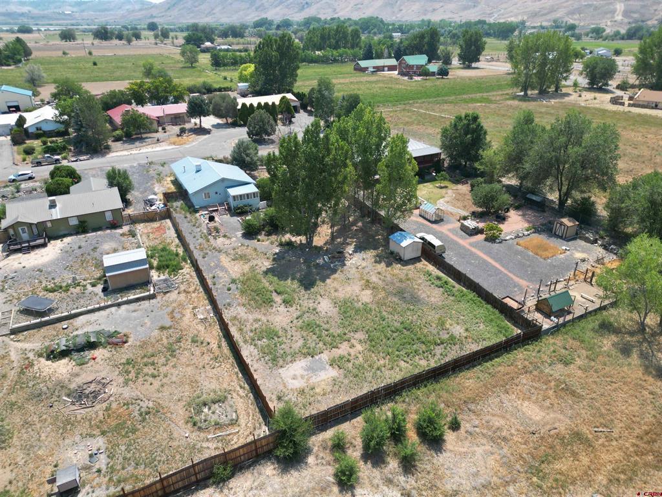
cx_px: 331
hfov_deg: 71.6
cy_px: 248
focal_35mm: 24
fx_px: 459
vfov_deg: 56.8
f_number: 1.7
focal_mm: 6.72
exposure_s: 1/1600
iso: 110
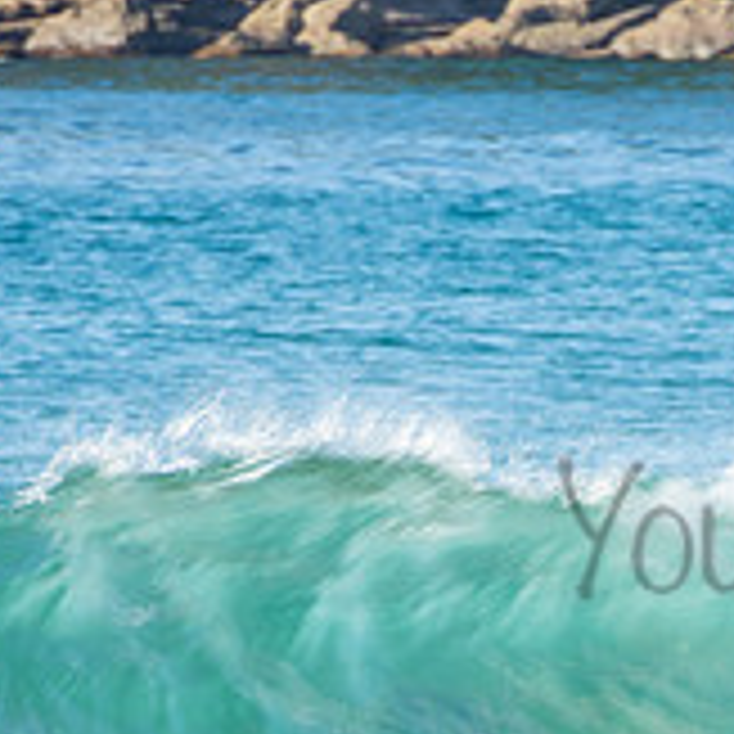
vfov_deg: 1.0
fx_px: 43637
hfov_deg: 1.0
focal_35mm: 1819
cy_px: 489
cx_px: 1022
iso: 100
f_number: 18
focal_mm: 400
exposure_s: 1/30
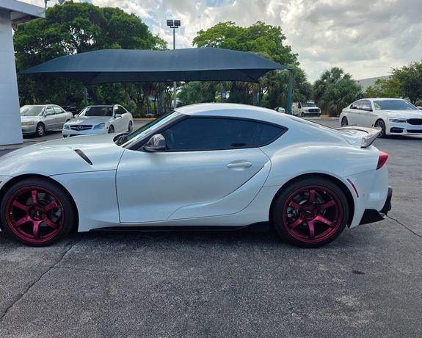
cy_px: 165
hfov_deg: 67.9
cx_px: 188
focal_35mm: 25
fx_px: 312
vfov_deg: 56.8
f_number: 1.7
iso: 80
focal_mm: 6.3
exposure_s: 1/5296
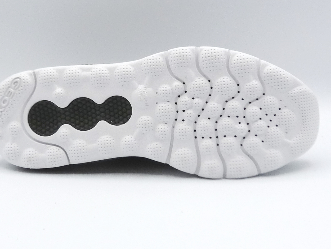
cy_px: 102
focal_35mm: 64
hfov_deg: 30.2
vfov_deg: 22.9
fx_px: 612
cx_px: 144
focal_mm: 4.9
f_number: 4
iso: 100
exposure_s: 1/250
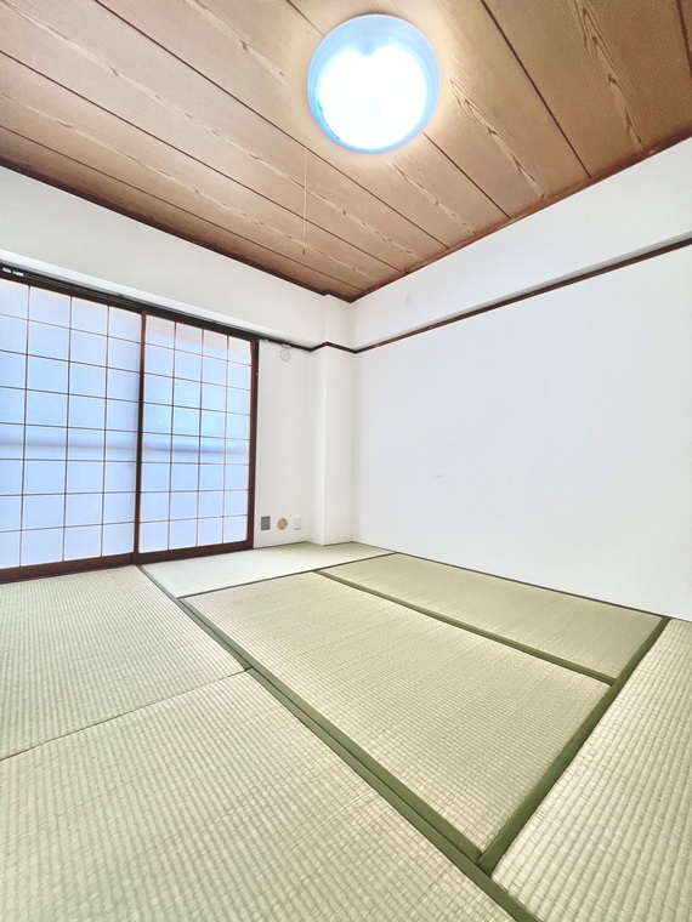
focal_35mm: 13
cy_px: 461
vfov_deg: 106.2
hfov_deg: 89.9
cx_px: 346
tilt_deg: +2.7
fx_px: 347
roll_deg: +0.3
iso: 80
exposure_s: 1/120
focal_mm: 1.57
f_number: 1.8
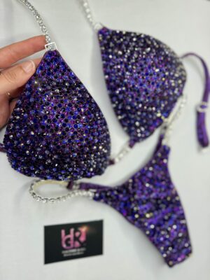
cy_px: 140
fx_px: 194
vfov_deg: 71.6
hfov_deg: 56.8
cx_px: 105
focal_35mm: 24
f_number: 1.78
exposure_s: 1/121
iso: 125
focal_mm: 6.76
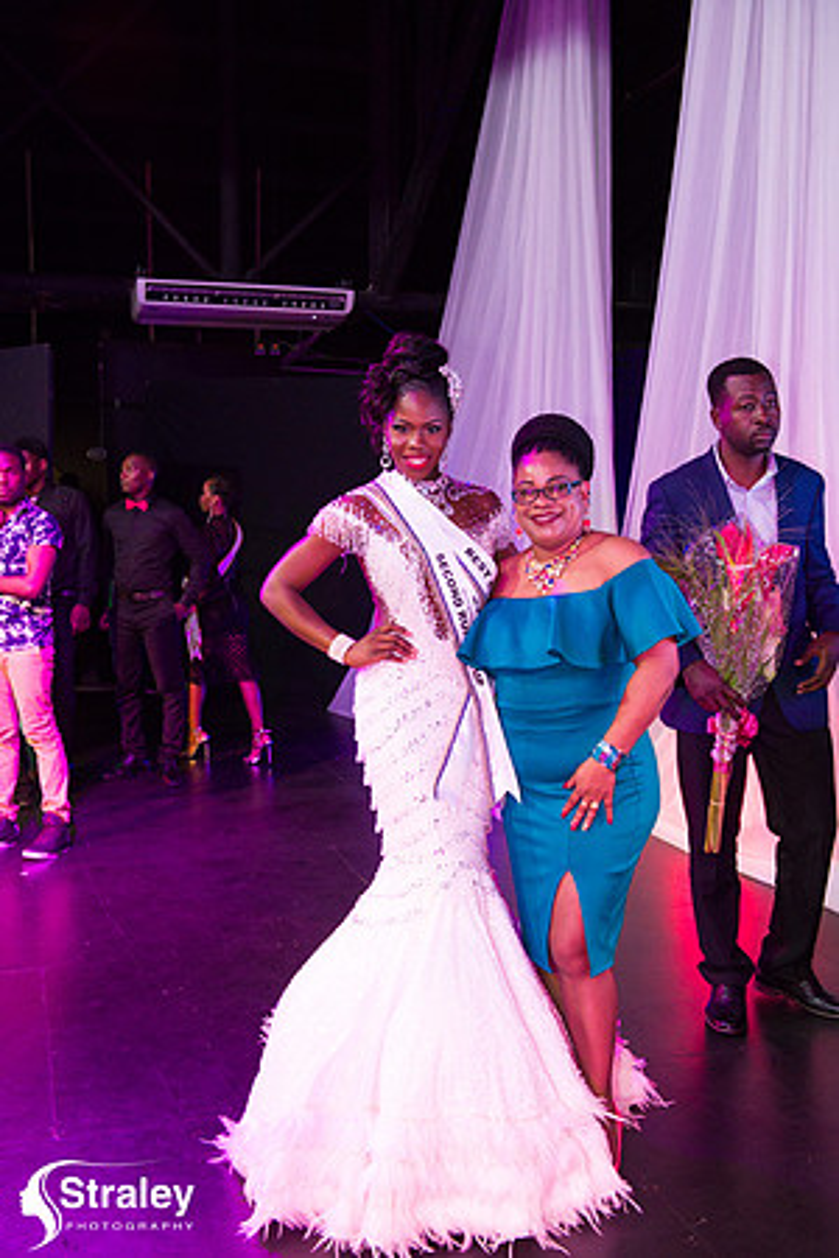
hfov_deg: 35.1
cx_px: 420
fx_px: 1328
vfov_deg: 50.7
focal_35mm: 38
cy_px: 629
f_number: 5
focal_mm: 38
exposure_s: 1/160
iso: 4000
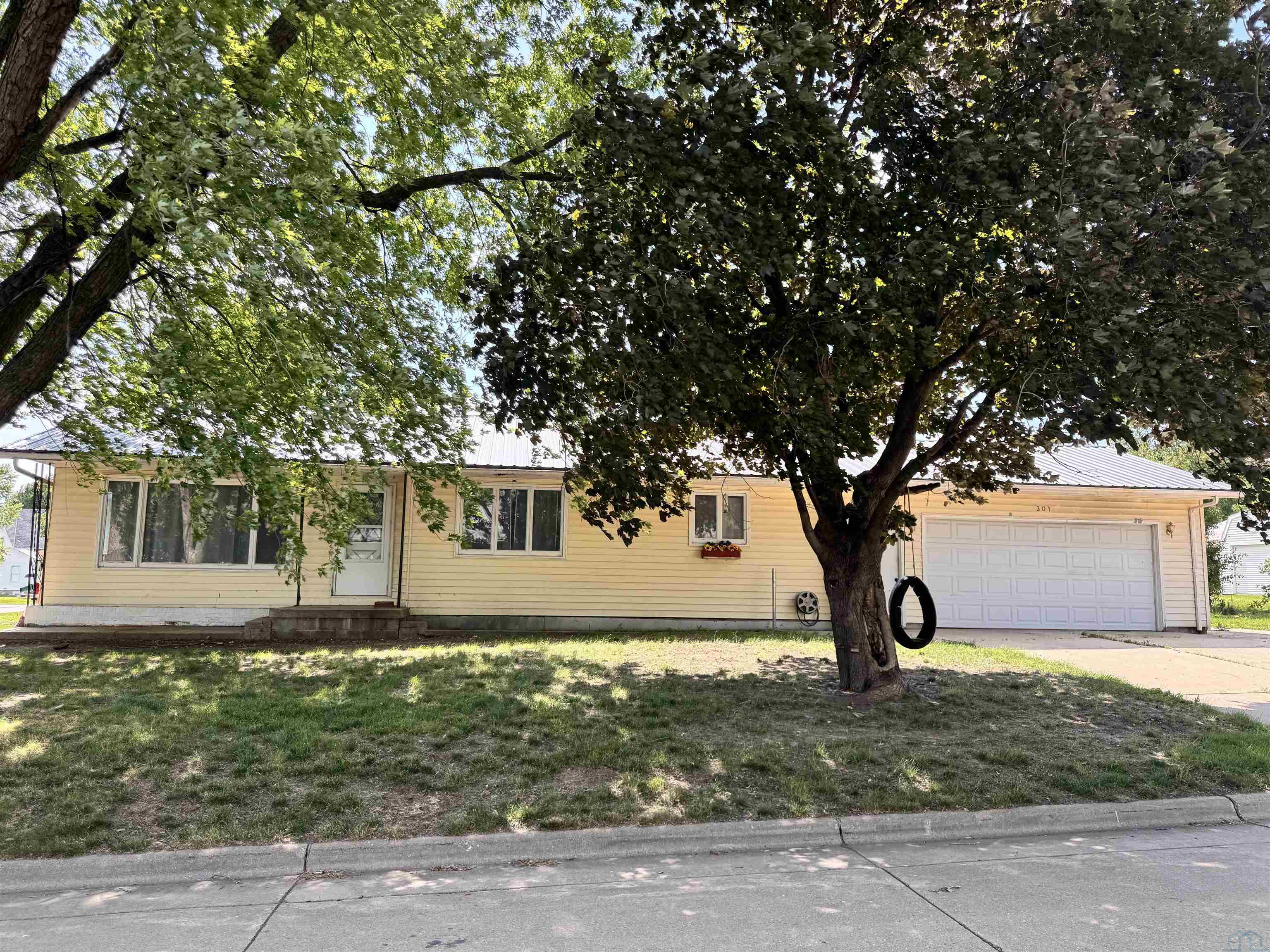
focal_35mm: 24
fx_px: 881
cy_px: 476
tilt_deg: +6.8
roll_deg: -1.6
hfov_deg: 71.6
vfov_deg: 56.8
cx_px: 635
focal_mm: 6.76
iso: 80
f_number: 1.78
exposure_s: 1/664
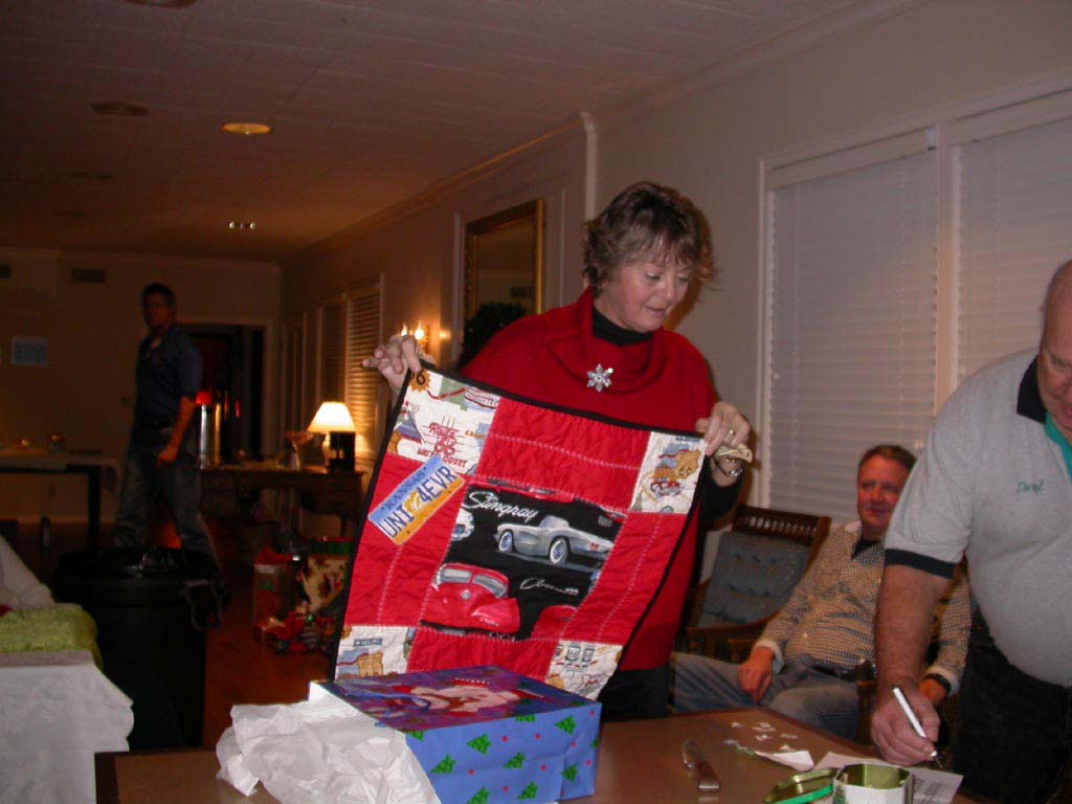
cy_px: 402
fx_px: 1177
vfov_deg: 37.7
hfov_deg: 49.0
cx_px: 536
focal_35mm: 38
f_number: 2.6
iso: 100
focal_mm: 7.85
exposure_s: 1/60
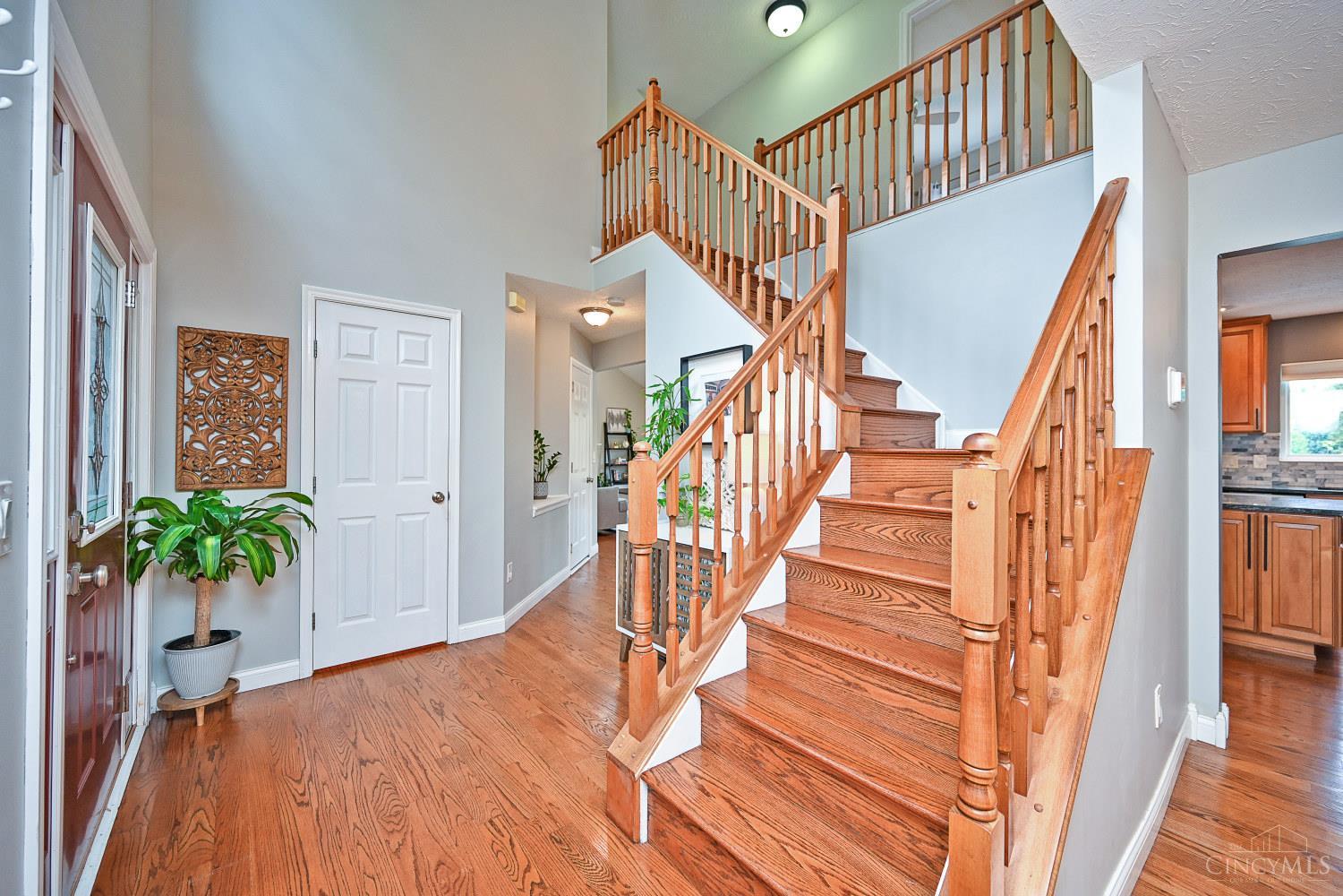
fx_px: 522
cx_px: 672
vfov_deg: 81.2
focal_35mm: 14
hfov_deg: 104.3
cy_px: 448
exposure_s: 1/60
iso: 360
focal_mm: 14
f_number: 4
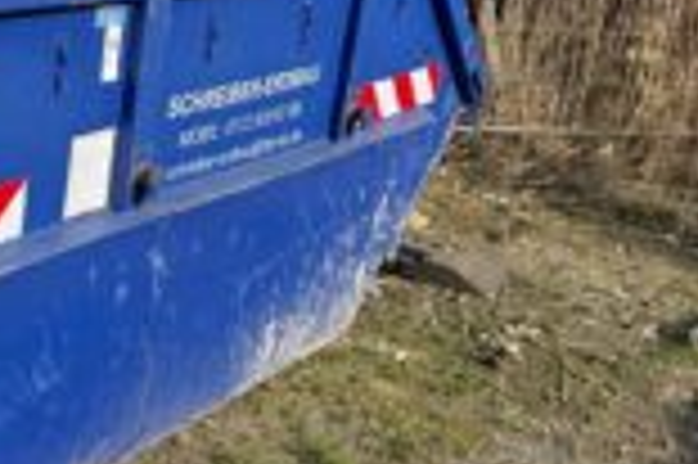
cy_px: 155
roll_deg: -4.3
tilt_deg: -15.7
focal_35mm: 63
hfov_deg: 30.6
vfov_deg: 21.4
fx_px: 1220
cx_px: 81
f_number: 1.78
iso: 80
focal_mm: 6.76
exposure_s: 1/3759
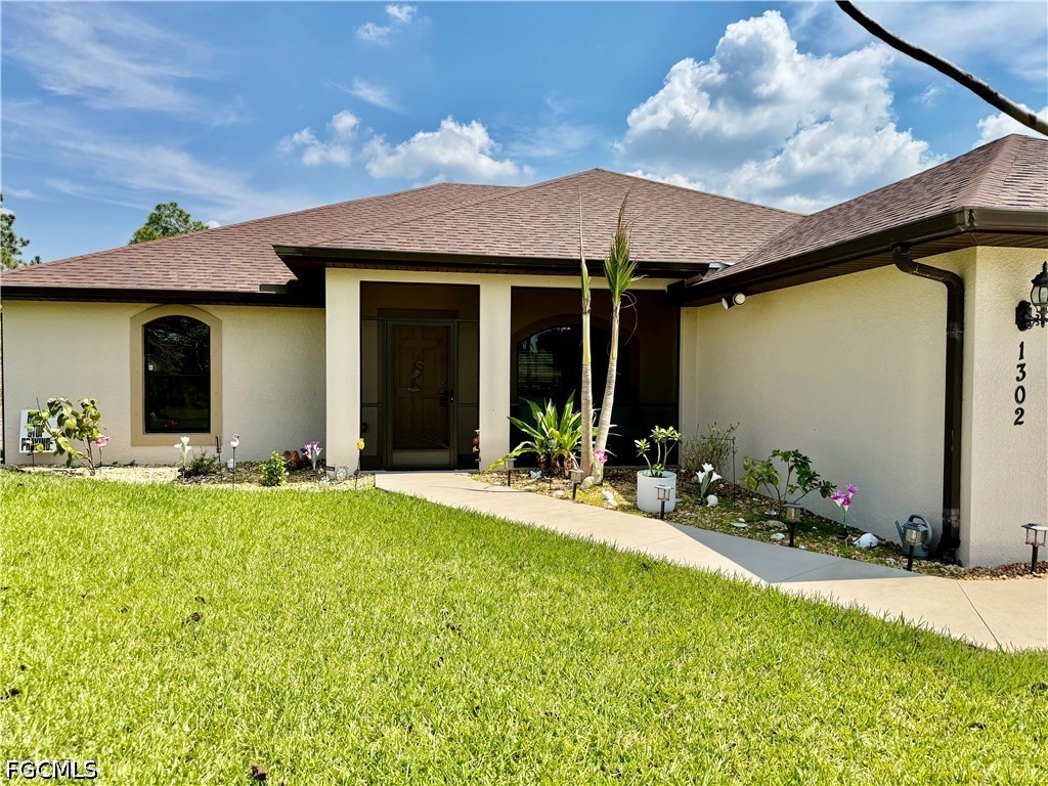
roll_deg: -1.0
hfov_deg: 71.6
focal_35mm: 24
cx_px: 524
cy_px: 393
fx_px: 727
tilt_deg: -1.3
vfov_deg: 56.8
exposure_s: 1/4673
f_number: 1.78
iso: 80
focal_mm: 6.76
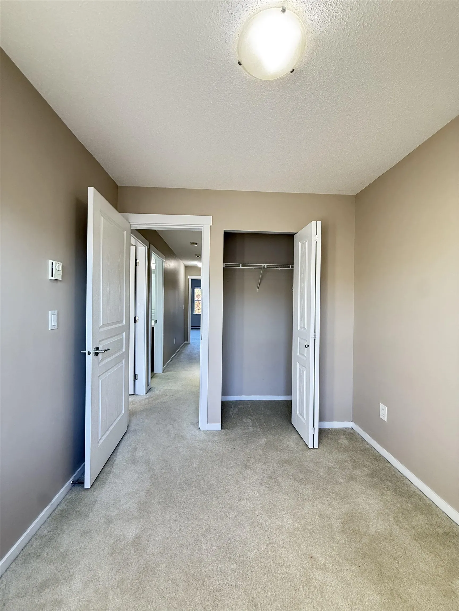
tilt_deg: +0.8
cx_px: 230
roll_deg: -0.9
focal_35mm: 14
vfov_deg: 102.1
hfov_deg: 85.7
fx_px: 248
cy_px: 306
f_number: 2.2
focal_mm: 2.22
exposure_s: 1/60
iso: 200
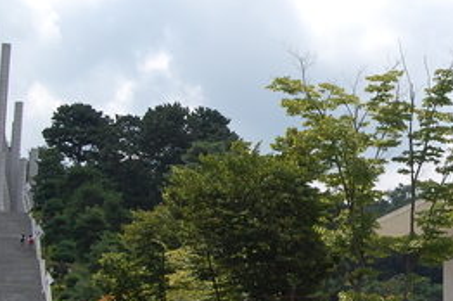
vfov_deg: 13.1
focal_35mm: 104
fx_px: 1307
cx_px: 431
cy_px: 162
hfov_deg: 19.2
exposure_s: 1/320
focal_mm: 26
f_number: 10
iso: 200
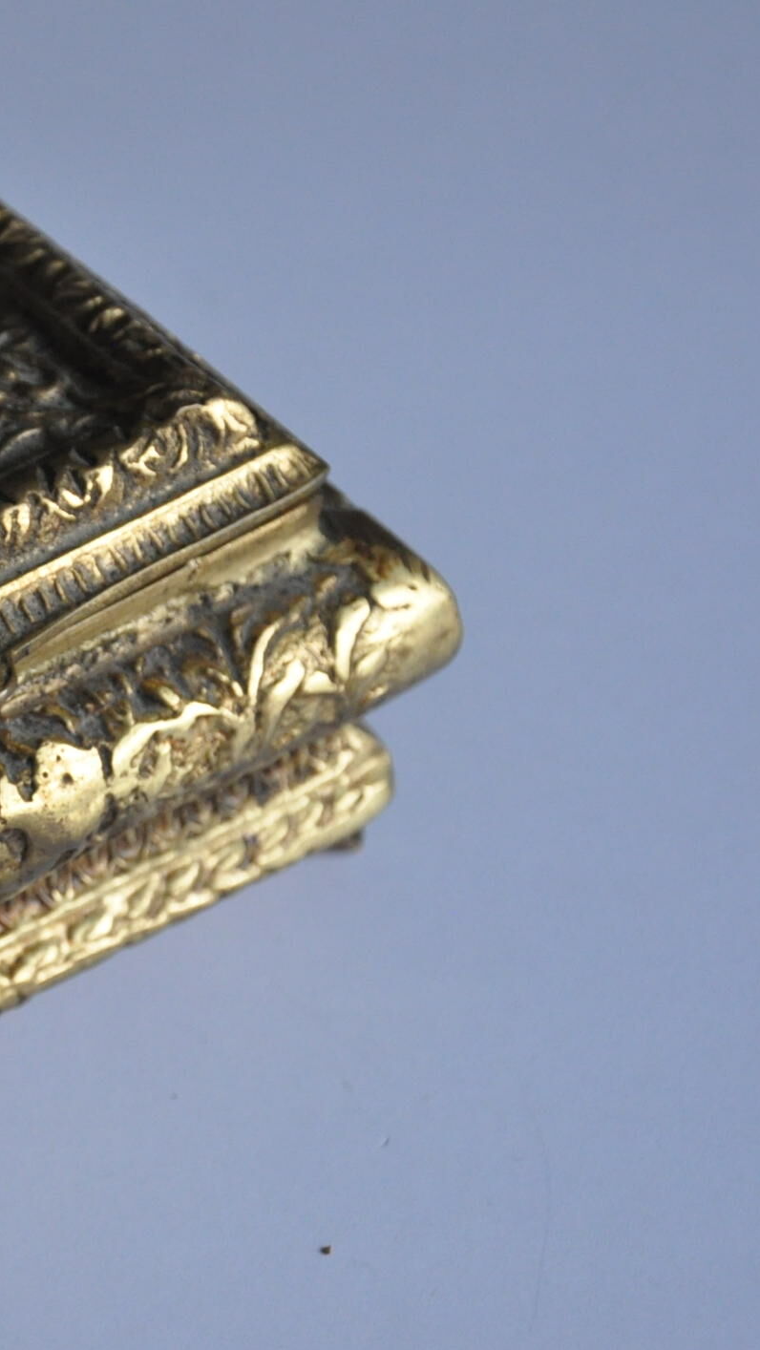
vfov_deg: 15.6
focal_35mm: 138
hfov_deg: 8.7
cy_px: 672
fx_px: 4941
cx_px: -138
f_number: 5
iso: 1600
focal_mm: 58
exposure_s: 1/60
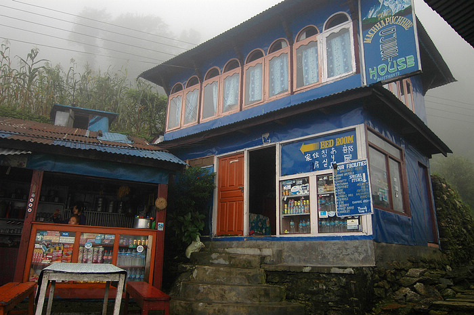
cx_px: 237
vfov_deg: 47.8
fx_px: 355
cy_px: 158
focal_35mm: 27
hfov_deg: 67.4
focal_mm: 18
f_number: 4
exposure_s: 1/160
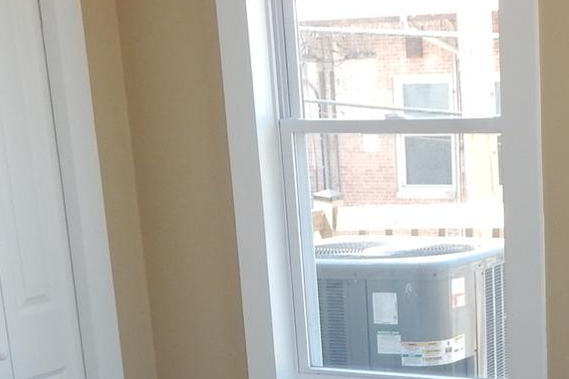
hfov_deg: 24.2
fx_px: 1296
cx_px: 497
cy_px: 518
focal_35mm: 82
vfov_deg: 15.7
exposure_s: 1/100
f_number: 3
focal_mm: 4
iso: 125
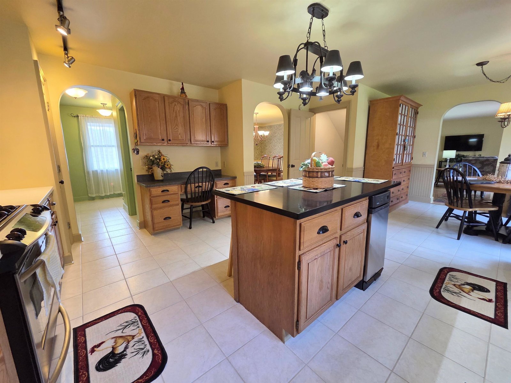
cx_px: 256
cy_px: 192
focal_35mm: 13
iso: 250
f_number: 2.2
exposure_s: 1/60
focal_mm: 2.2
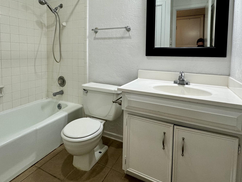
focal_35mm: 21
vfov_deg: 62.1
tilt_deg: -2.6
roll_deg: -0.9
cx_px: 116
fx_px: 147
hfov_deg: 78.9
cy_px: 62
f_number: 2.2
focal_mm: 2.22
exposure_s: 1/120
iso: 125
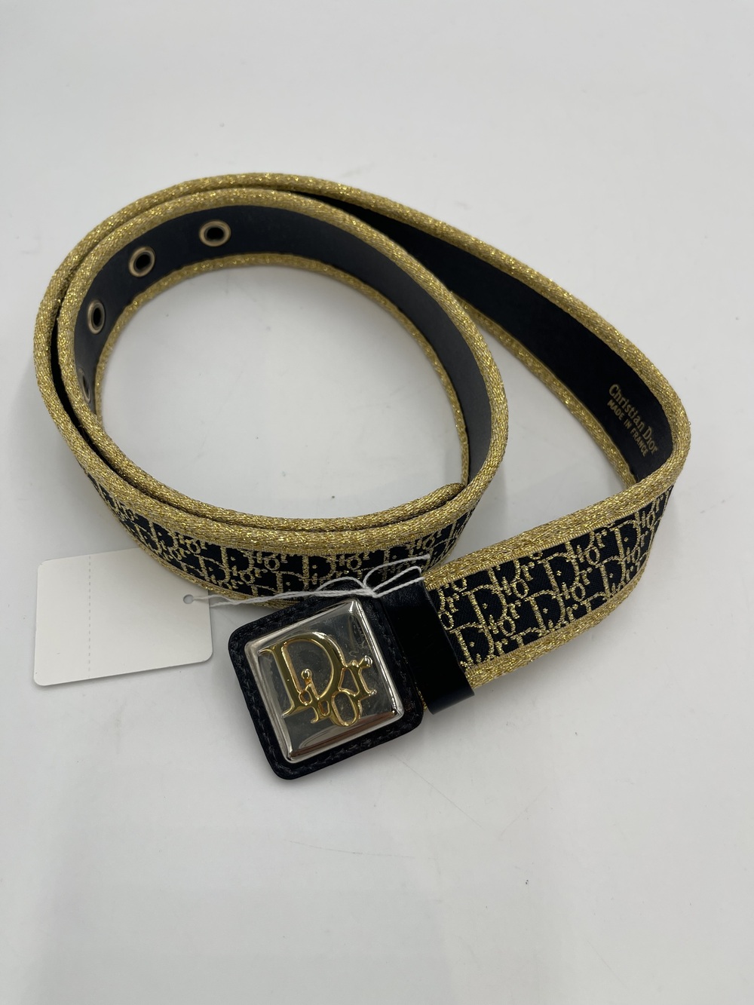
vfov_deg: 69.4
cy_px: 502
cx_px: 377
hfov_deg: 54.9
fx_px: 726
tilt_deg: -59.6
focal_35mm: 25
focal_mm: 5.1
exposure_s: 1/450
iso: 32
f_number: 1.6
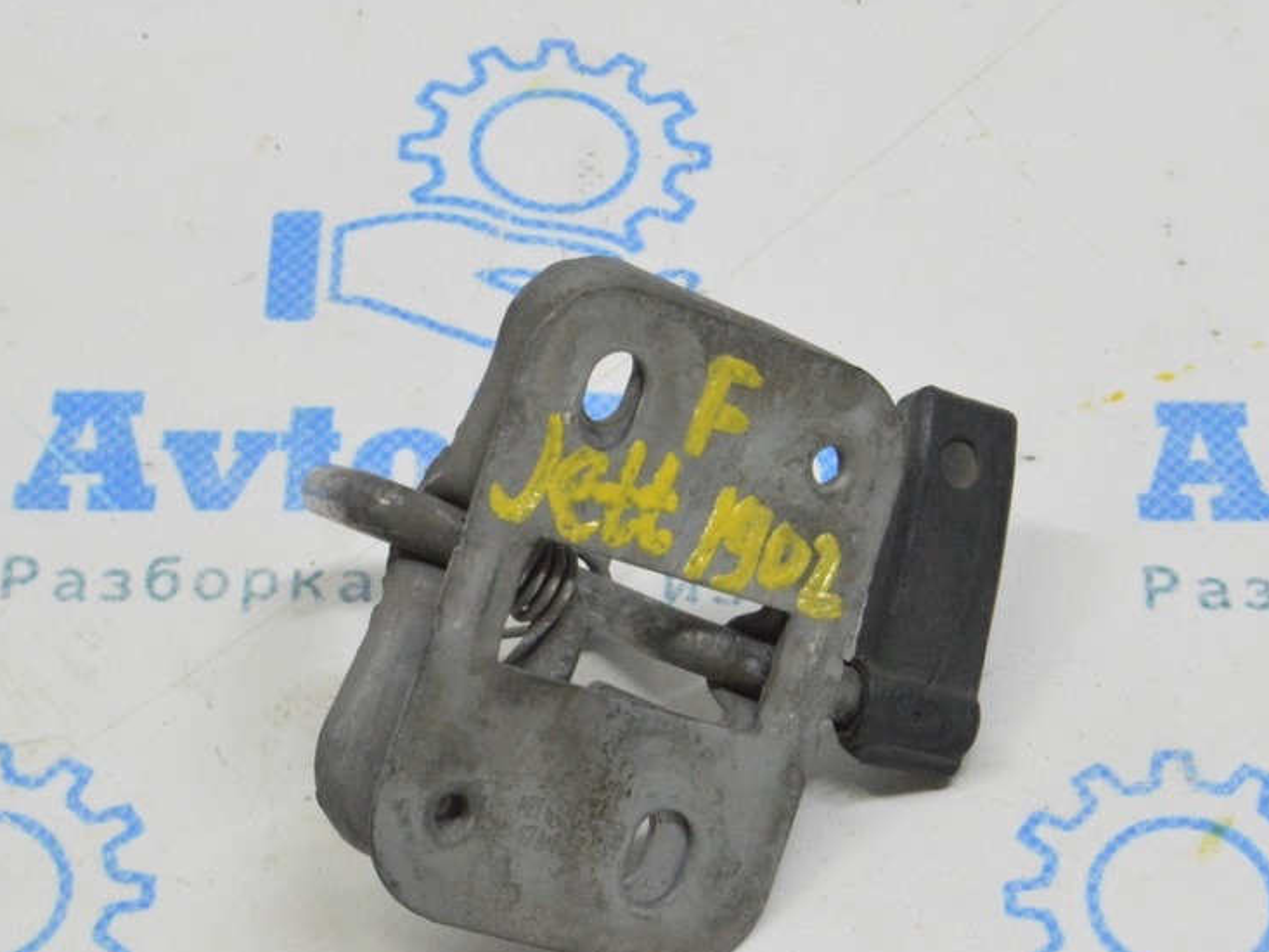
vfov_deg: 13.4
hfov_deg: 17.8
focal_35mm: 111
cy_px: 487
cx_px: 647
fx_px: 4058
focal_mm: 55
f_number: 20
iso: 6400
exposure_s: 1/20
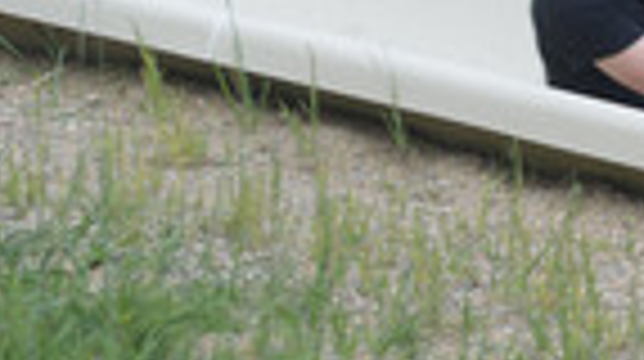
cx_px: 887
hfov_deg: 3.8
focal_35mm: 572
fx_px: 9755
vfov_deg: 2.1
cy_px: 133
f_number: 6.3
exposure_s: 1/640
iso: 640
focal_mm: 195
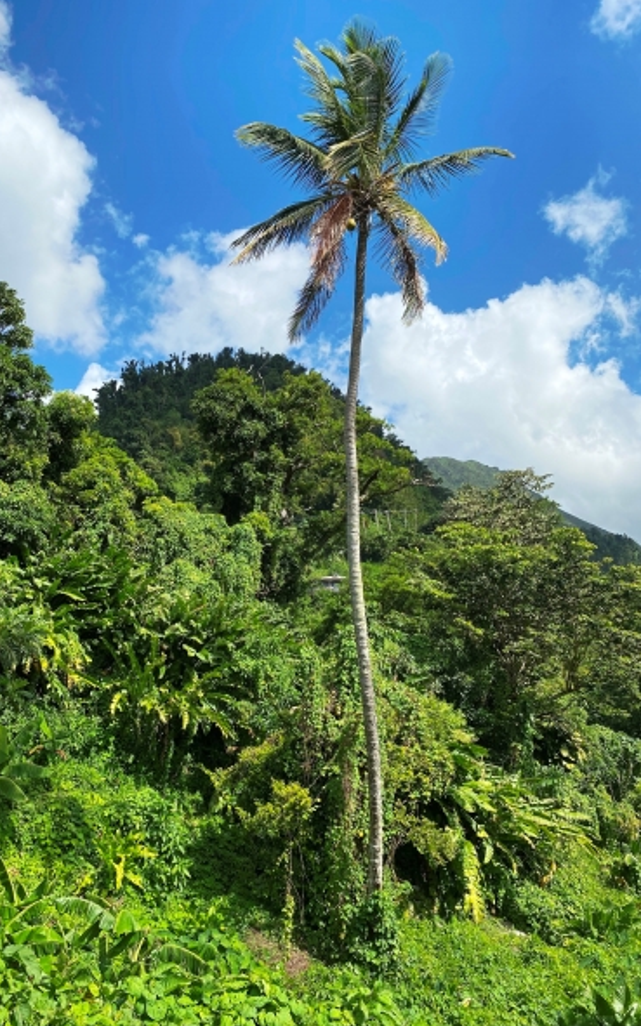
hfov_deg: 44.3
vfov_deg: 66.5
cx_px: 254
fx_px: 783
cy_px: 510
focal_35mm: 28
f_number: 1.8
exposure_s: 1/2415
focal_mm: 4.25
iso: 32
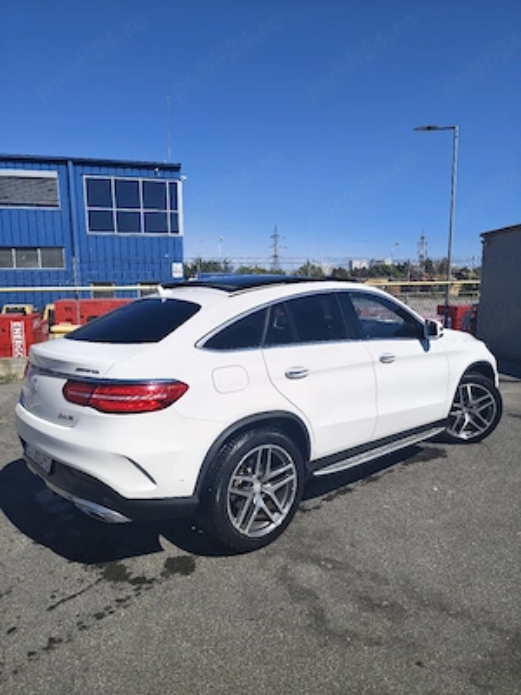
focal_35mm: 24
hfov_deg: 56.8
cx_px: 260
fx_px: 482
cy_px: 348
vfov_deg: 71.6
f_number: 1.8
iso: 100
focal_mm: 5.56
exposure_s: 1/909
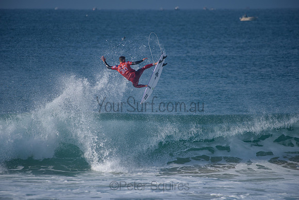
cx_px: 150
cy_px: 100
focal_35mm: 517
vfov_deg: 2.7
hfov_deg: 4.0
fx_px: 4298
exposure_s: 1/2000
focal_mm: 500
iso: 200
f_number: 5.6
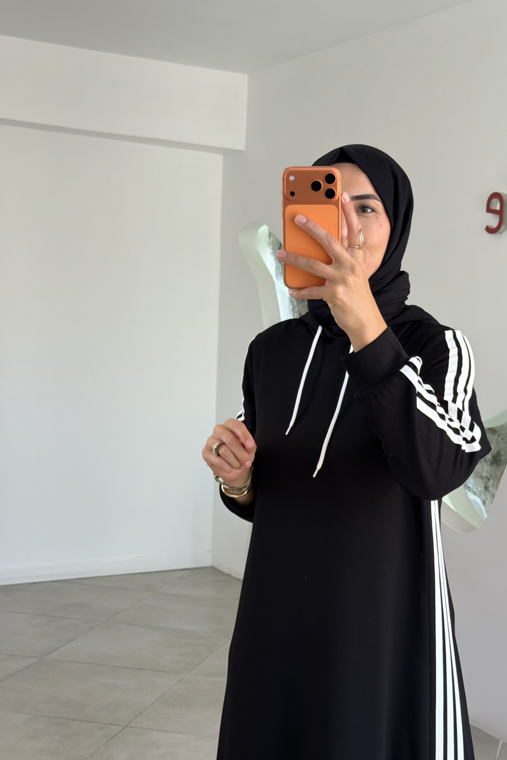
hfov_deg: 23.7
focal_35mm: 57
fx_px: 1204
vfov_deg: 35.0
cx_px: 313
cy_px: 398
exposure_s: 1/172
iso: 50
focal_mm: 6.76
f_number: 1.78
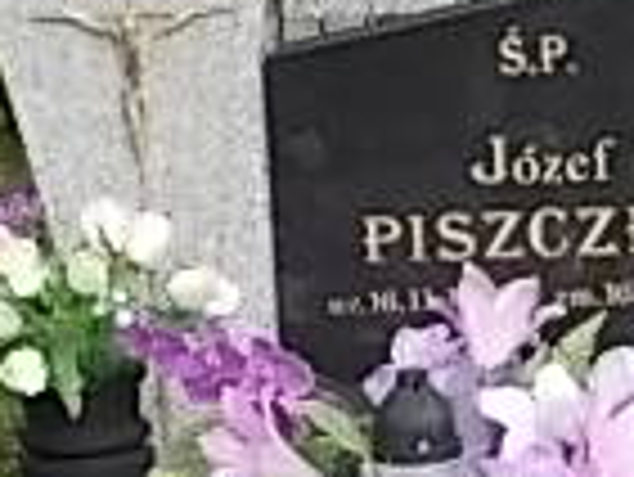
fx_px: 3575
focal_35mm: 195
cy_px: 760
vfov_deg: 7.5
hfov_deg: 10.1
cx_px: 423
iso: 80
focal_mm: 6.1
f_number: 3.3
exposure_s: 1/400
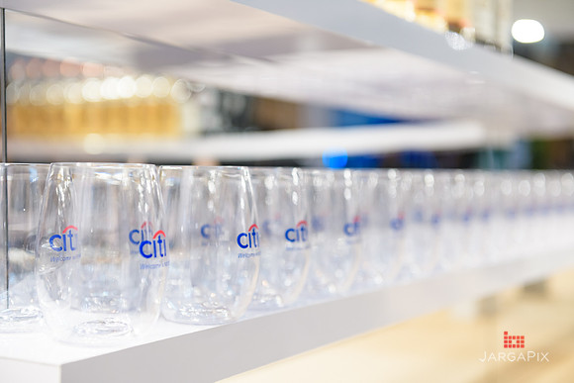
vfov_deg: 23.4
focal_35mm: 58
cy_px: 192
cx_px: 287
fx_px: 925
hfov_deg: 34.5
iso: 1250
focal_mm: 58
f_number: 3.2
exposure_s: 1/125
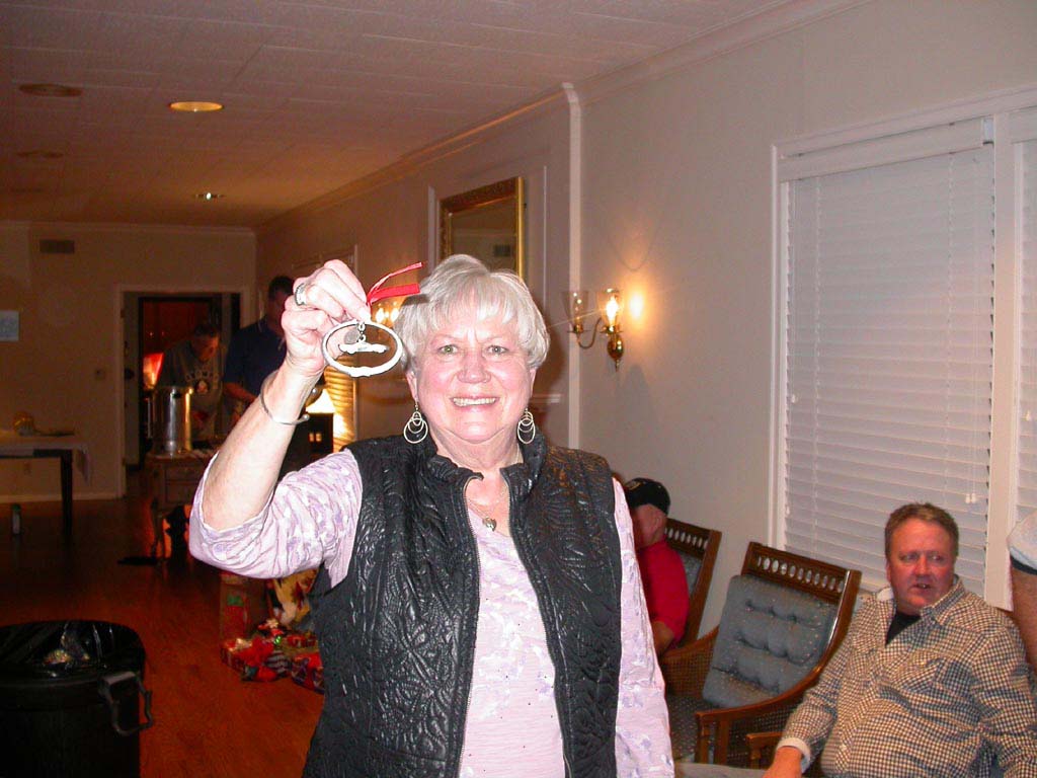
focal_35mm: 38
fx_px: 1138
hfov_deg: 49.0
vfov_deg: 37.7
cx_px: 518
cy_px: 389
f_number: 2.6
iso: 200
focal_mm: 7.85
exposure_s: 1/60
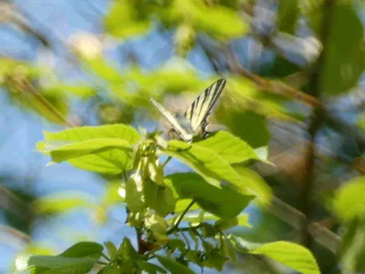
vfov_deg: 1.2
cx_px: 182
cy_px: 137
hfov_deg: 1.7
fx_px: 12653
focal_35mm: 1200
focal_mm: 215
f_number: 5.9
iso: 100
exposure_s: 1/125
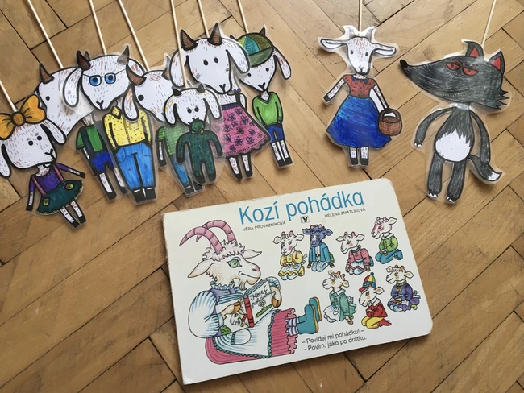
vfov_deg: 48.3
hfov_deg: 61.6
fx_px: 439
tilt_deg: -73.2
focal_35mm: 29
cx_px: 262
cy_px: 196
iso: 80
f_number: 2.2
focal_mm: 4.15
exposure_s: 1/33
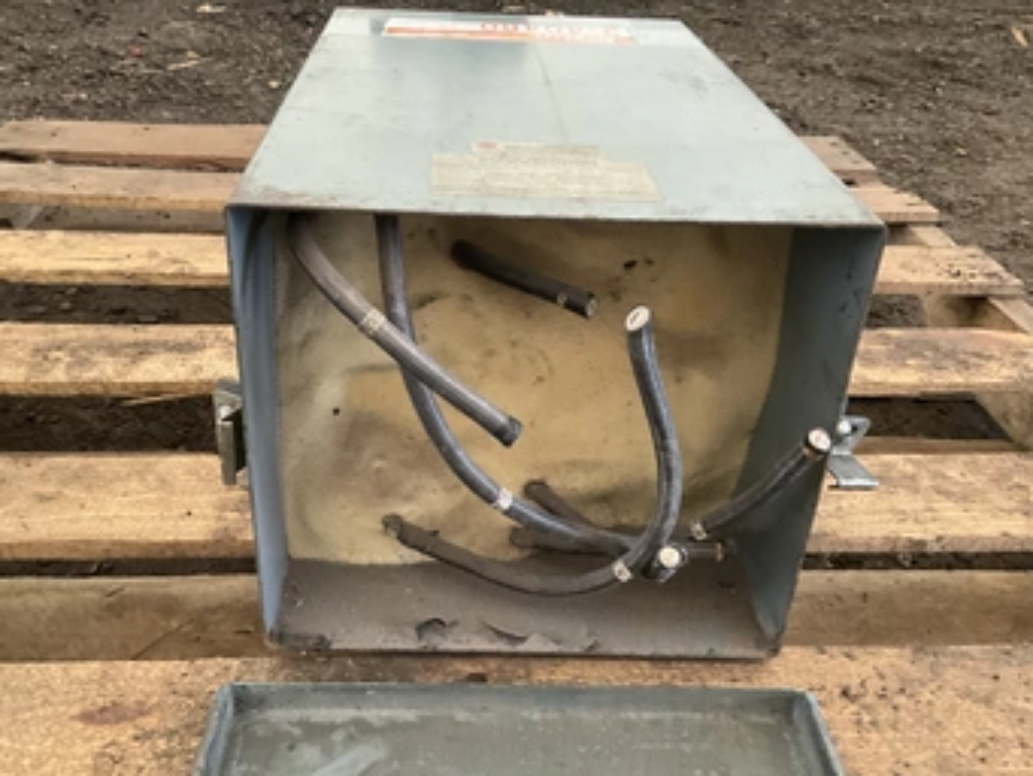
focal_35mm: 34
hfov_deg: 53.8
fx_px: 1015
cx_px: 463
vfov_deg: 41.8
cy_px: 409
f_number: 1.8
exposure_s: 1/60
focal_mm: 3
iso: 250
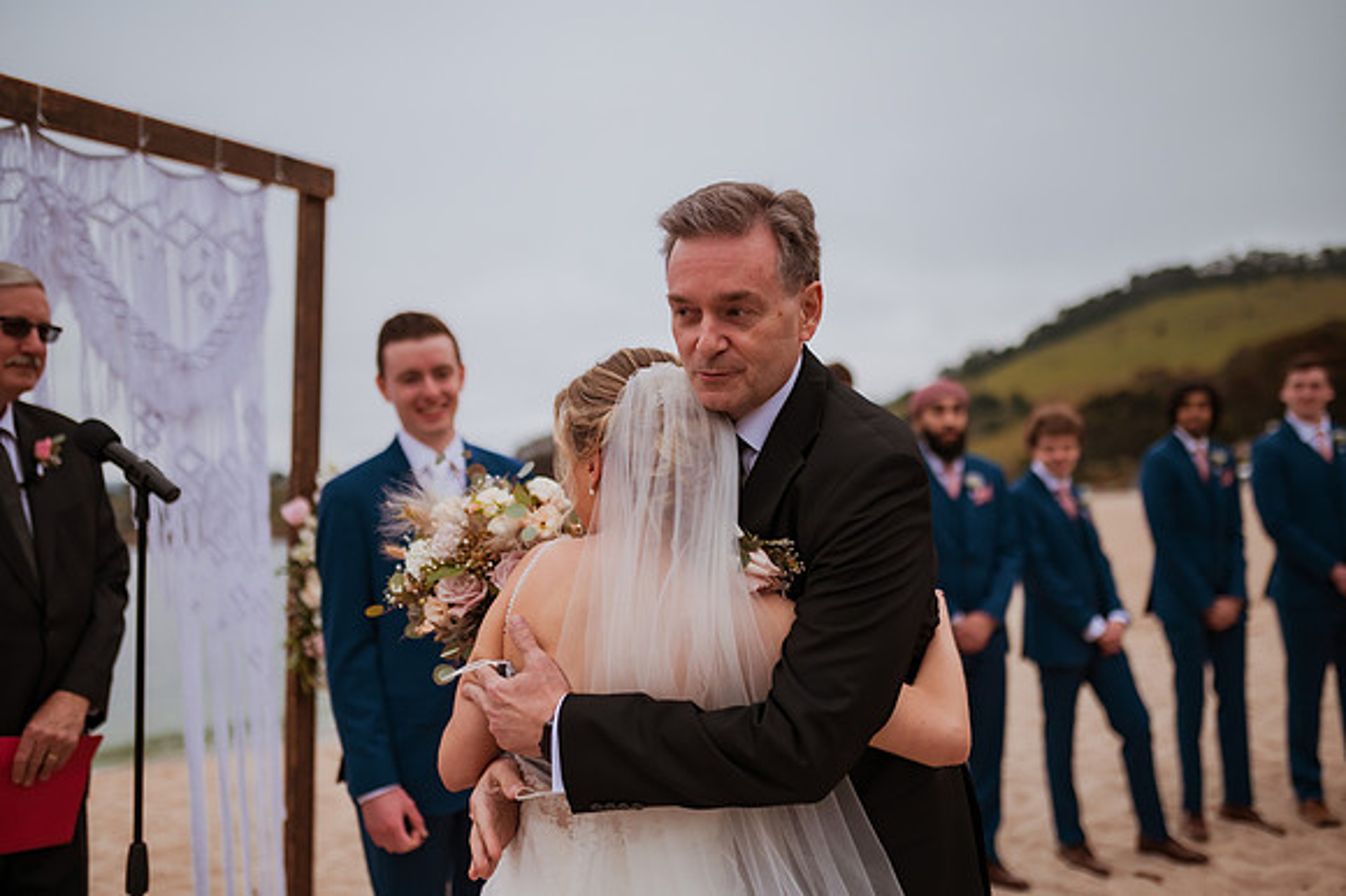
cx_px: 673
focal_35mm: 35
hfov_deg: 54.5
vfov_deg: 37.8
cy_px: 448
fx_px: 1308
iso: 500
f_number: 1.8
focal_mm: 35
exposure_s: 1/5000
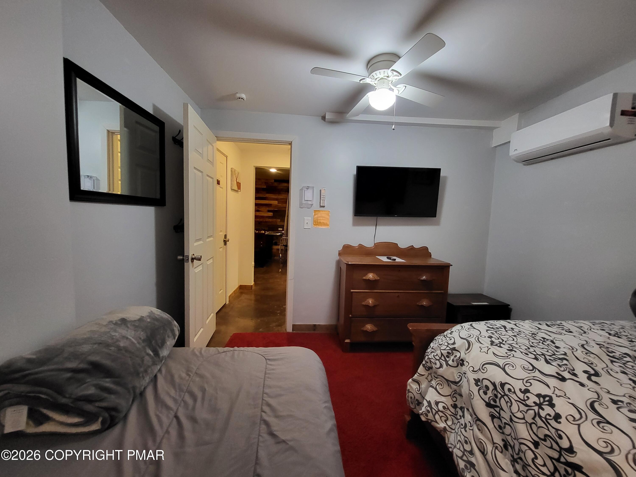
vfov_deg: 89.9
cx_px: 318
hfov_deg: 106.2
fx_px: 239
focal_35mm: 13
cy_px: 238
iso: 500
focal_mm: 1.74
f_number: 2.2
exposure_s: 1/30
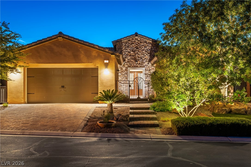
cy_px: 84
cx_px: 126
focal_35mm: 33
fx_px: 230
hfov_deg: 57.2
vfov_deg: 40.0
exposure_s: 1/1.25
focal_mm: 22
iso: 400
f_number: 8
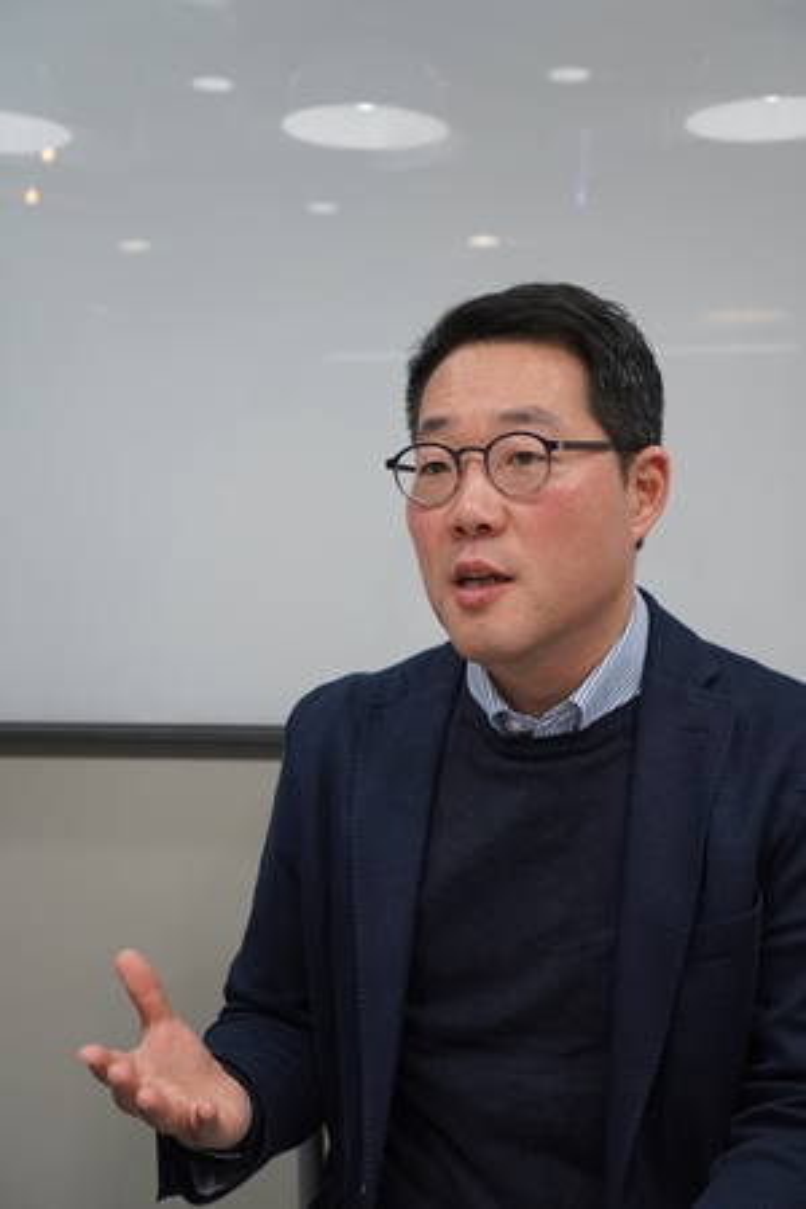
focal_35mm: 52
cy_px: 604
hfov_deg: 25.8
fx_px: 1763
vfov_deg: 37.9
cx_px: 403
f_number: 4
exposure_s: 1/160
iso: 1250
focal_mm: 35
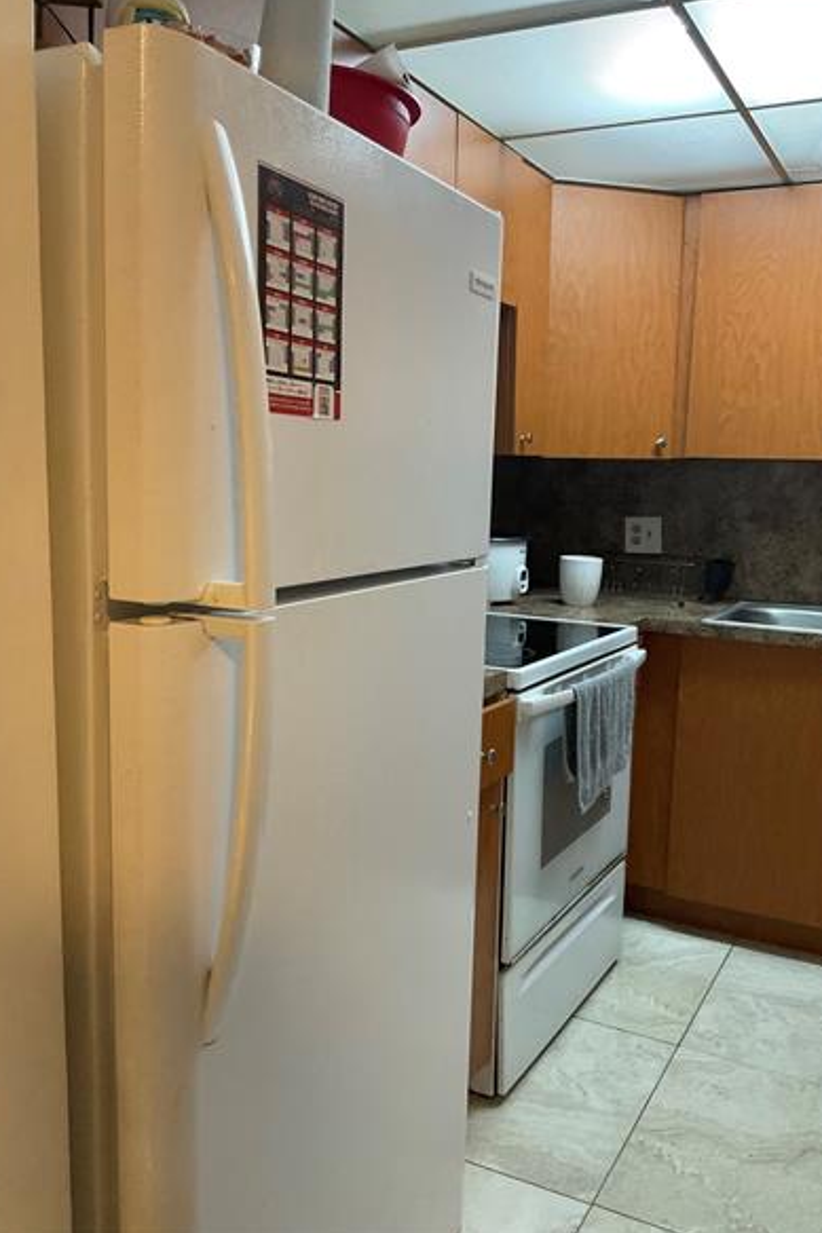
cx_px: 450
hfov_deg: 42.3
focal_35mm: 31
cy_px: 608
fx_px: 1062
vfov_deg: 60.3
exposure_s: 1/60
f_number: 1.8
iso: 200
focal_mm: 3
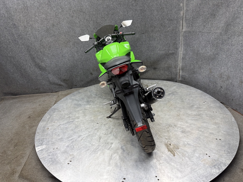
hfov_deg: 71.6
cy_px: 91
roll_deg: +4.7
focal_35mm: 24
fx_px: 168
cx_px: 122
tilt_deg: -24.7
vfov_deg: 56.8
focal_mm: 6.76
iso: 125
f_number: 1.78
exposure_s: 1/120
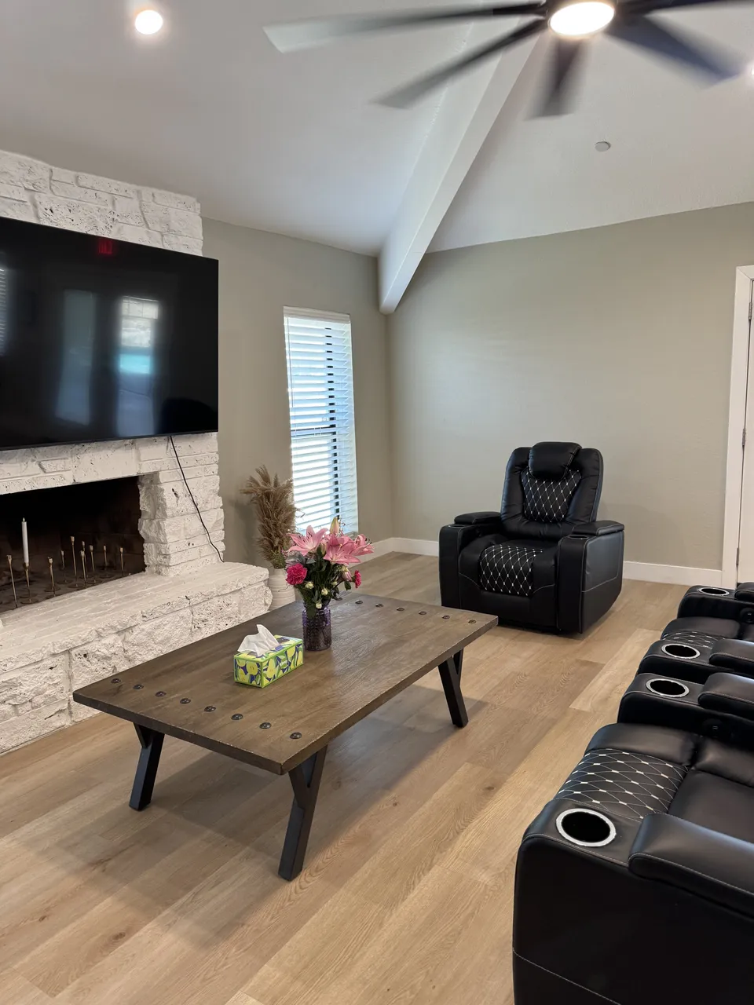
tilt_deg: -9.2
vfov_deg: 71.6
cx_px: 377
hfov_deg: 56.8
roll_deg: +2.1
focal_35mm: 24
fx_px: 697
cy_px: 502
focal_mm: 6.8
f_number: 1.8
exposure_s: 1/60
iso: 160
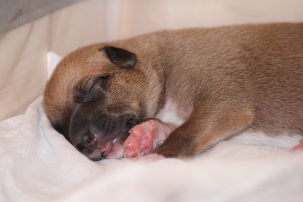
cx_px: 152
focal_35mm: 300
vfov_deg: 4.6
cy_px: 101
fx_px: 2525
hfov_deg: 6.9
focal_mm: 200
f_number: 5.6
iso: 400
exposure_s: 1/125
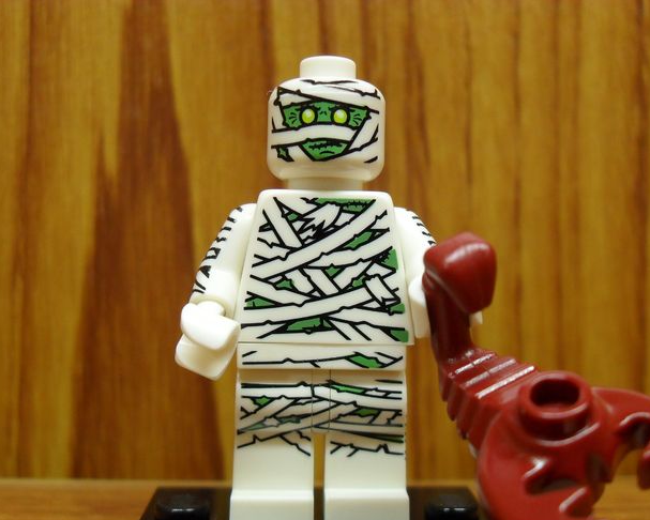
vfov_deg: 33.3
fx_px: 866
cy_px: 320
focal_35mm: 45
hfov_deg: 41.1
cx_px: 319
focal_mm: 6.2
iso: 200
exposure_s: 1/30
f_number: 2.8
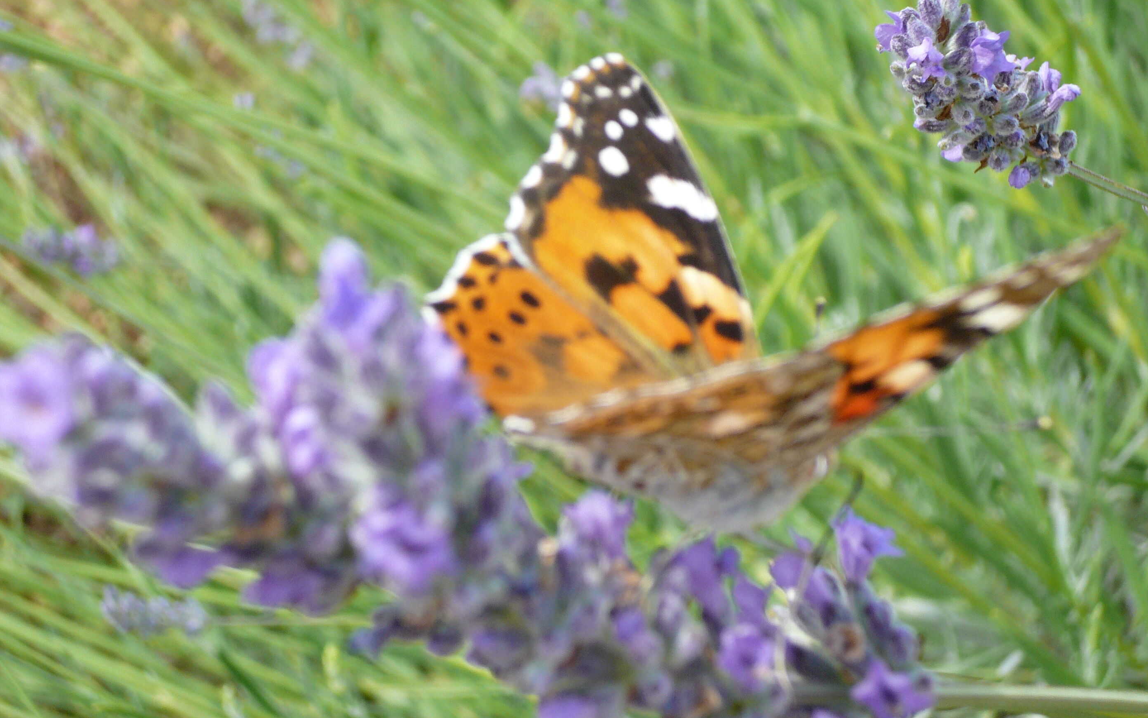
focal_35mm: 109
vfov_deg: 12.0
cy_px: 300
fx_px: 3410
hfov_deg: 19.1
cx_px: 572
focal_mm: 16.8
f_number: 5.6
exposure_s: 1/125
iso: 100
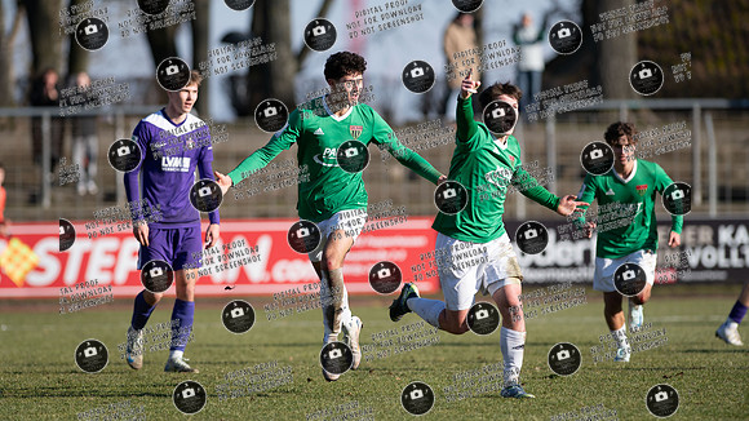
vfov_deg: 3.7
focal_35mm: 329
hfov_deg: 6.6
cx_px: 356
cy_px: 204
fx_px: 6541
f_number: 3.5
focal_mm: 300
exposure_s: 1/1600
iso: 125
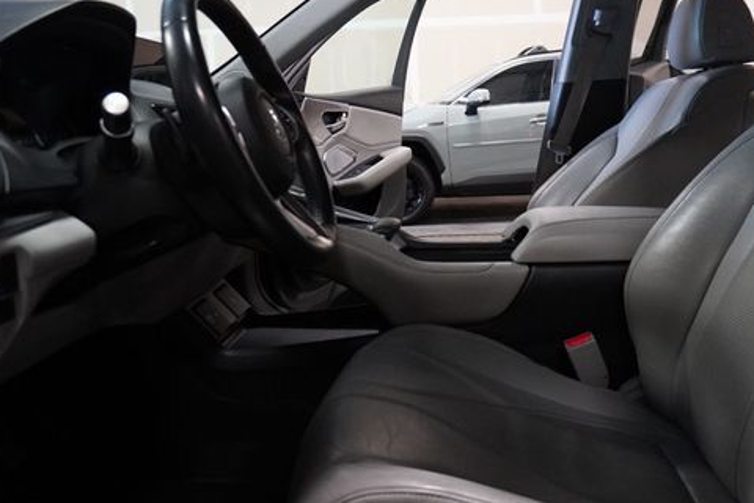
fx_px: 670
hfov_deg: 58.6
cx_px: 416
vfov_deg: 40.9
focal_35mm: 32
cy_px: 198
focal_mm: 16
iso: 4000
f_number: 3.5
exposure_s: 1/160
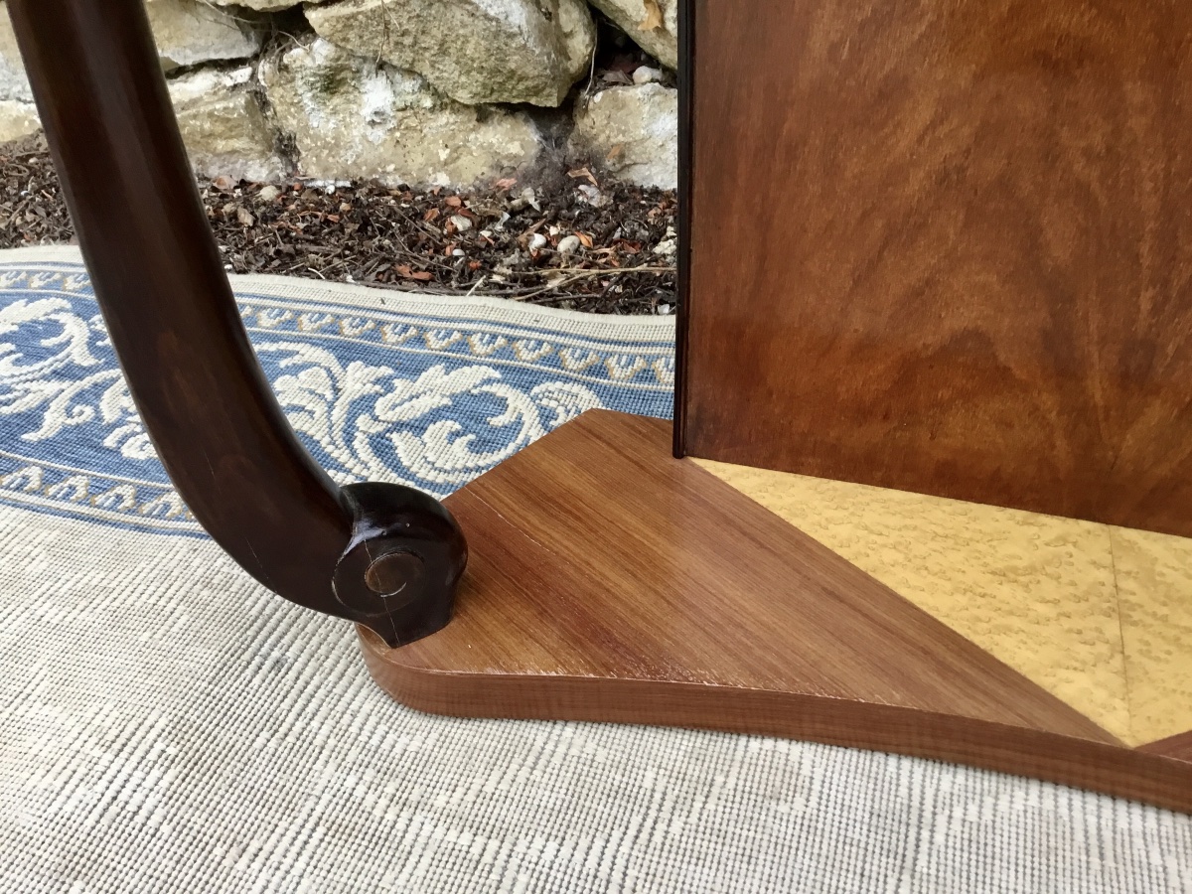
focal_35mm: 31
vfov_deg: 45.4
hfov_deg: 58.4
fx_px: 1067
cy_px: 447
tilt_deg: -34.9
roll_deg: -1.5
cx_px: 596
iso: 80
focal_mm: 3.3
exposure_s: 1/33
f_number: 2.4
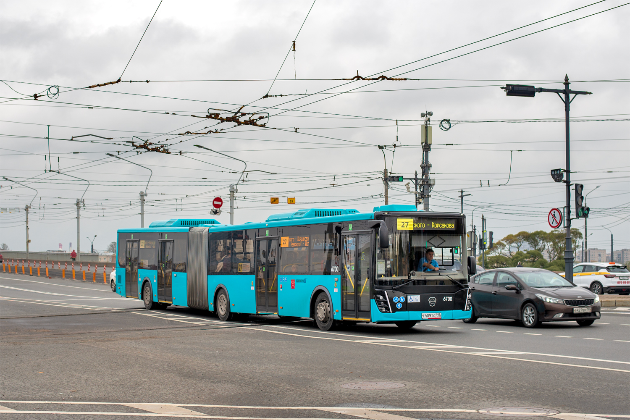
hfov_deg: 39.6
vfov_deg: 27.0
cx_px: 315
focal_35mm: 50
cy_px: 210
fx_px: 875
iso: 160
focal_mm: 50
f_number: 6.3
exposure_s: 1/320
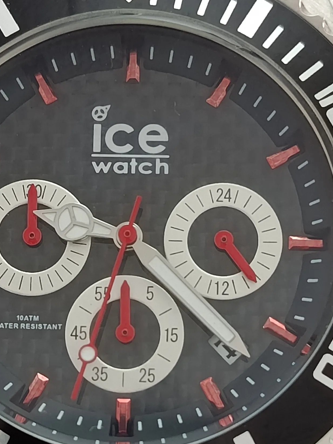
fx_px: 1488
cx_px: 142
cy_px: 351
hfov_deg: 12.8
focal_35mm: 116
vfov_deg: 16.9
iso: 523
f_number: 1.7
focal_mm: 5.24
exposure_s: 1/100
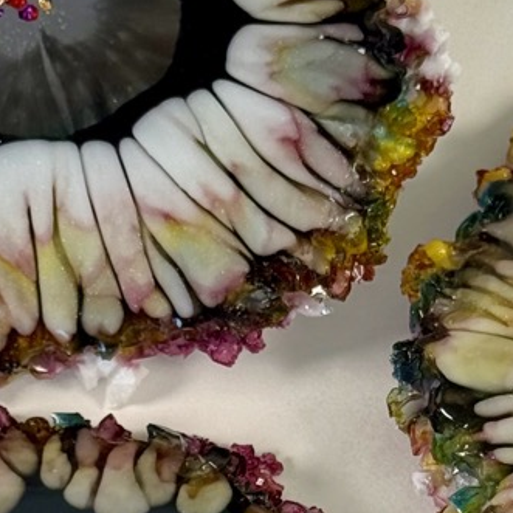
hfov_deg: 9.1
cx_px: 424
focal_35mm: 192
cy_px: 476
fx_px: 3219
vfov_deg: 9.1
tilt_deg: -55.6
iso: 80
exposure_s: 1/272
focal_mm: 6.76
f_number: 1.78
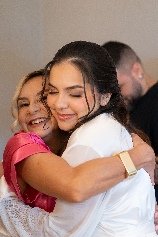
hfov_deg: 19.7
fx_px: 454
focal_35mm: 69
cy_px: 143
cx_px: 66
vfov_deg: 29.2
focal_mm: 50
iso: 2000
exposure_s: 1/320
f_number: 2
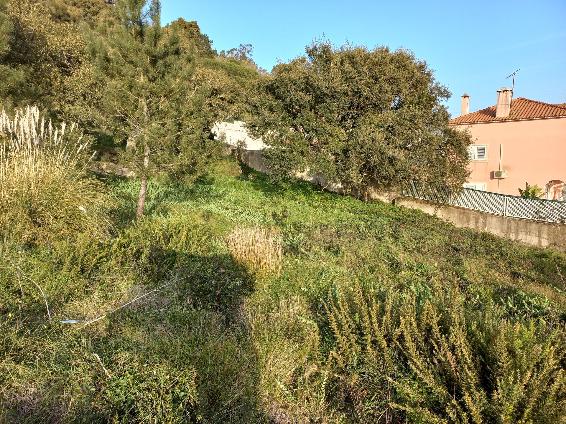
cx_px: 283
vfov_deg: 54.9
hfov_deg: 69.4
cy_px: 212
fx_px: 409
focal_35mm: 25
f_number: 1.8
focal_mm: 4.6
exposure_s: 1/205
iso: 25
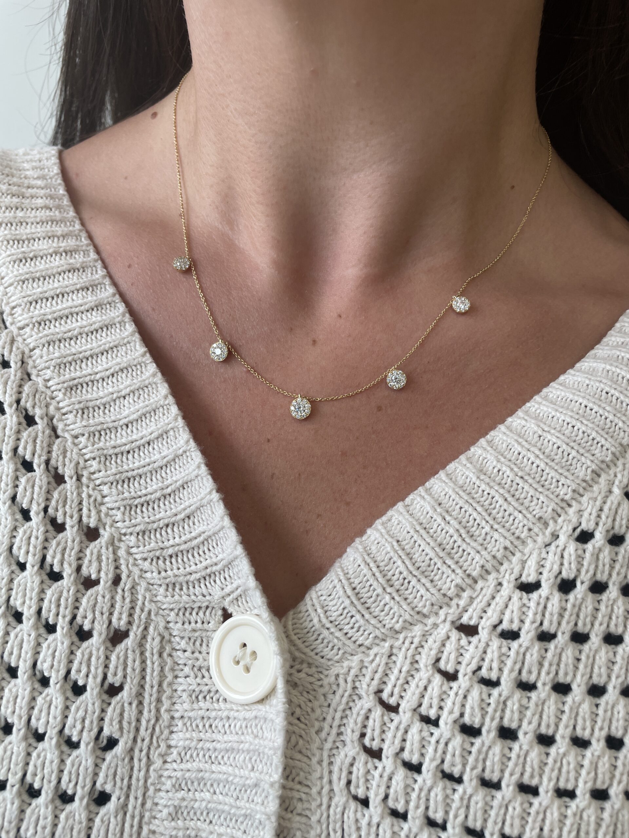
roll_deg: -5.6
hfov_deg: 53.1
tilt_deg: -31.5
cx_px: 314
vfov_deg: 67.3
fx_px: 630
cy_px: 419
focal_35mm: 26
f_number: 1.6
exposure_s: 1/153
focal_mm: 4.2
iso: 32
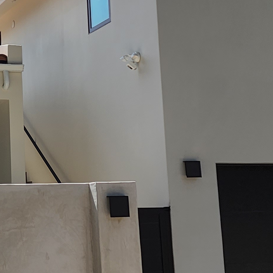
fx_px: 785
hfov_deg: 19.2
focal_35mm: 88
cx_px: 2
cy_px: 80
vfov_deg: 19.6
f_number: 1.8
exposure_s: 1/1232
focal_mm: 6.4
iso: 12
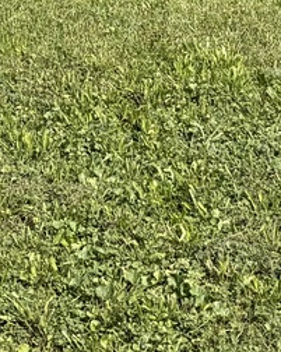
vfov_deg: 12.8
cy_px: -320
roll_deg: -0.7
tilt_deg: -2.0
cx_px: -134
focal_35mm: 134
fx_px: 1396
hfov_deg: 11.1
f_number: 1.78
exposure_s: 1/2907
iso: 80
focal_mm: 6.76
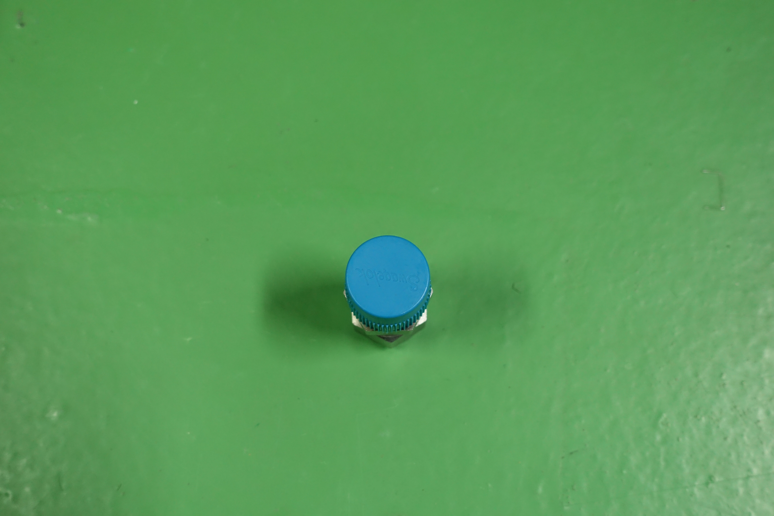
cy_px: 258
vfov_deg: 31.9
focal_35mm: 42
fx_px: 903
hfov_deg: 46.4
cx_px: 387
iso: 800
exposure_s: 1/40
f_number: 2.8
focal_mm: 15.31
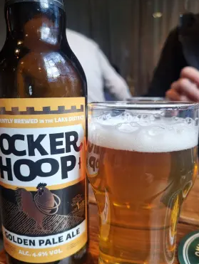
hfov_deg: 49.8
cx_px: 96
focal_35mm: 28
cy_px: 140
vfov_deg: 63.3
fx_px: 214
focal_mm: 5.4
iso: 200
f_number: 1.8
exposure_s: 1/100
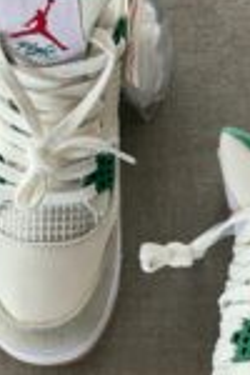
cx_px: 212
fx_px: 1385
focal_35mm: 133
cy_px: 268
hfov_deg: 10.3
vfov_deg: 15.4
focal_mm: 6.76
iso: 64
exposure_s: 1/121
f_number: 1.78
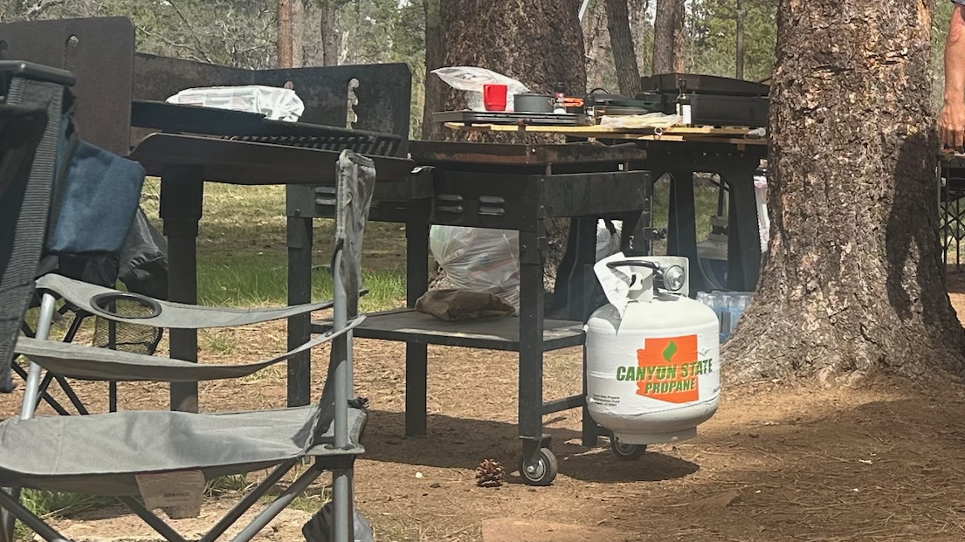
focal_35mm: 71
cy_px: 231
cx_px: 1255
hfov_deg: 25.6
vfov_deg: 17.0
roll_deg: -1.7
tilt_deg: -1.2
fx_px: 1816
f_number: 1.78
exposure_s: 1/2110
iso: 80
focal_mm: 6.86
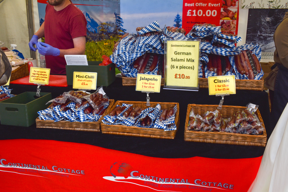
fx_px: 264
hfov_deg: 57.2
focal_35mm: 33
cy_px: 96
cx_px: 144
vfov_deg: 40.0
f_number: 11
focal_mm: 22
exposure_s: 1/500
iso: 100
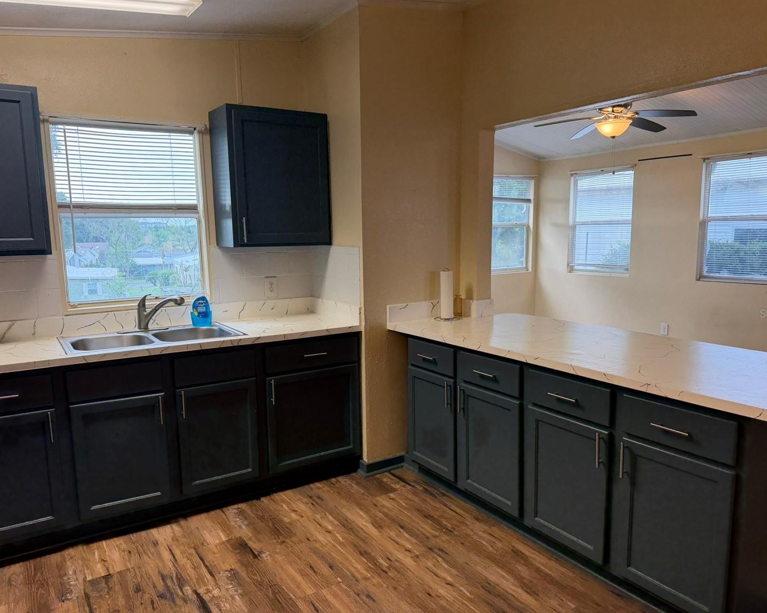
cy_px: 313
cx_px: 385
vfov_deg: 54.9
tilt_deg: -9.2
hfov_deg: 66.0
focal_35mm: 26
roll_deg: +1.2
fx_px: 590
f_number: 1.78
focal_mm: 6.76
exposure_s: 1/125
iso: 125
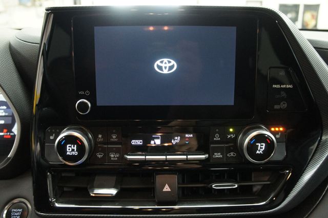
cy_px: 109
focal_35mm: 27
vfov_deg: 47.9
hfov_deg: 67.4
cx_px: 164
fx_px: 246
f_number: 3.5
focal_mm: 18
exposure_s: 1/25
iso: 1600
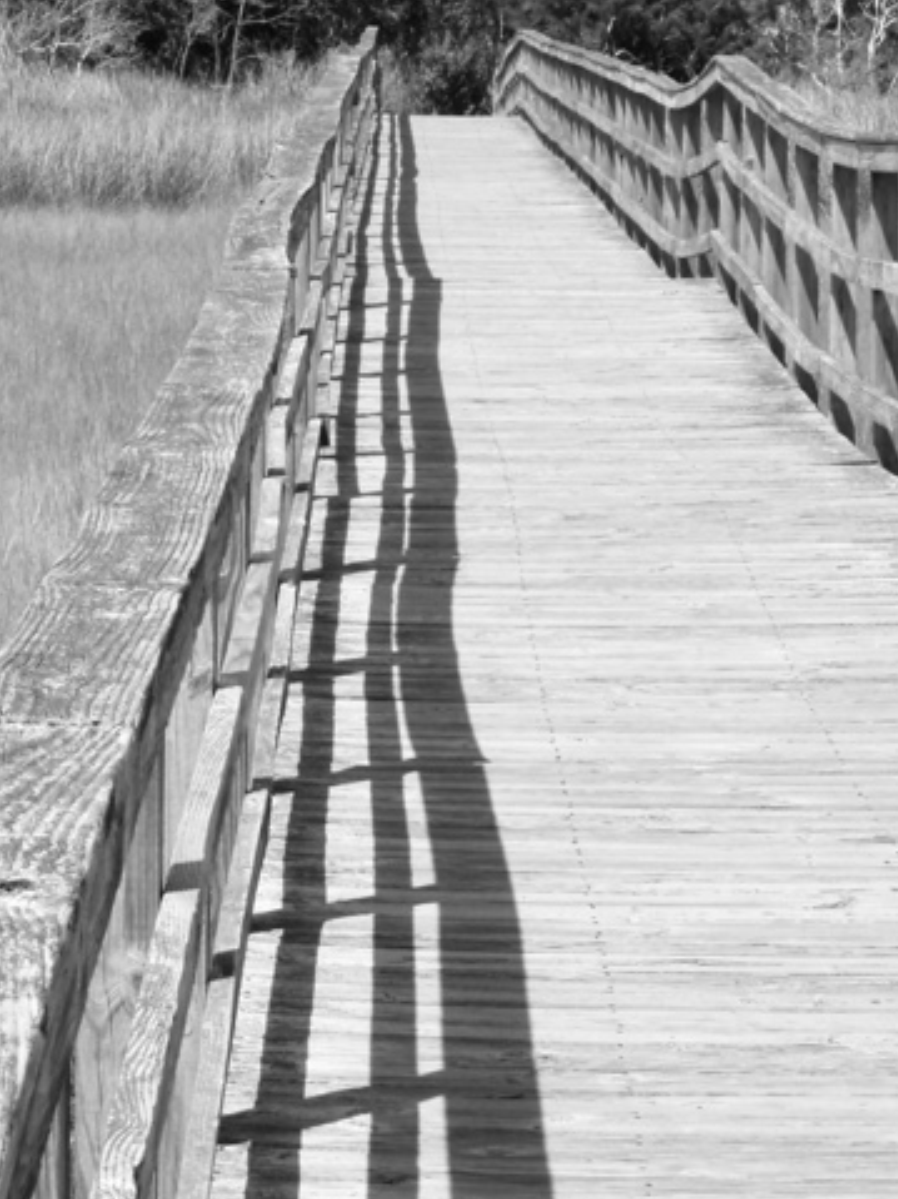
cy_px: 606
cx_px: 338
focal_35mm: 124
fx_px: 4291
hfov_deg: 11.9
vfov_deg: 15.9
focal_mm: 17.7
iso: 350
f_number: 8.2
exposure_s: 1/500
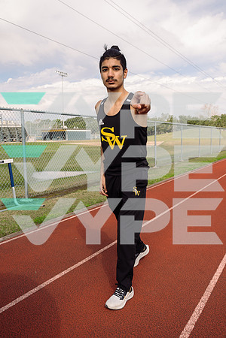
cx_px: 113
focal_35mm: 30
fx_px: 282
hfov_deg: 43.6
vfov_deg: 61.9
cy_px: 169
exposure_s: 1/200
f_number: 8
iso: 80
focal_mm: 30
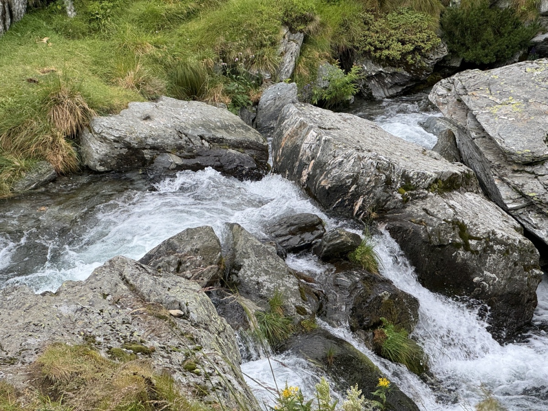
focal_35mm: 77
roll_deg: +5.3
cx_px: 274
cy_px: 206
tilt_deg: -24.8
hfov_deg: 25.3
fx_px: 1219
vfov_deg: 19.1
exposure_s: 1/99
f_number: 2.8
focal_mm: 9
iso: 100
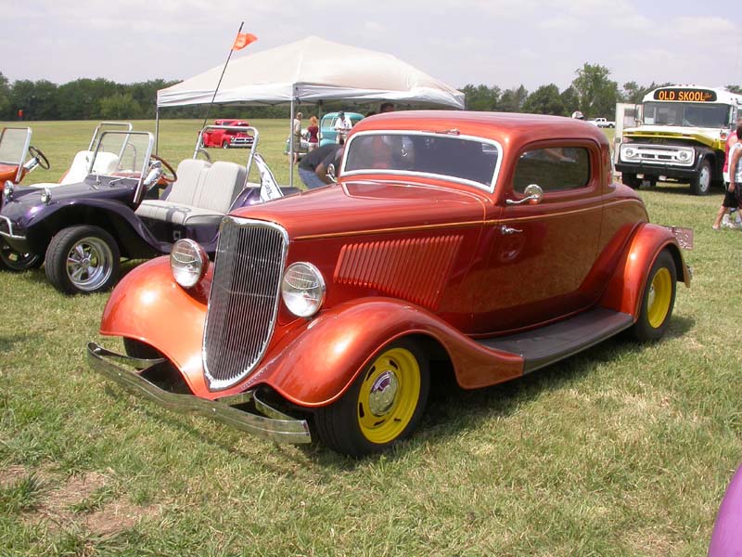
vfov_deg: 37.7
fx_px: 815
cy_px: 278
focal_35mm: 38
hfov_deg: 49.0
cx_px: 371
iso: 100
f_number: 6.7
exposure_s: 1/320
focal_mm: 7.85
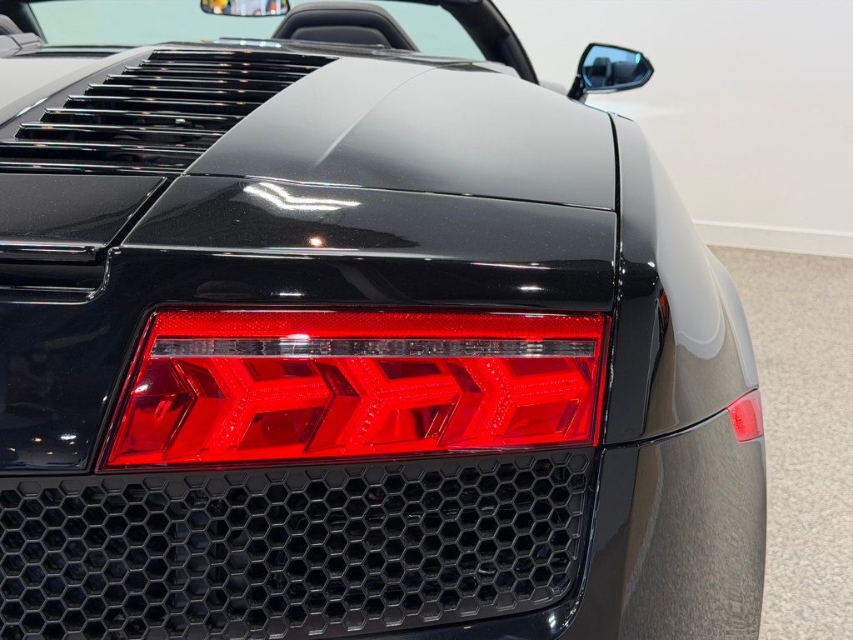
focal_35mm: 48
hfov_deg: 39.7
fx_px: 1183
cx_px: 426
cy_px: 320
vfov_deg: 30.3
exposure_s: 1/120
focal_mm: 6.76
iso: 80
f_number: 1.78
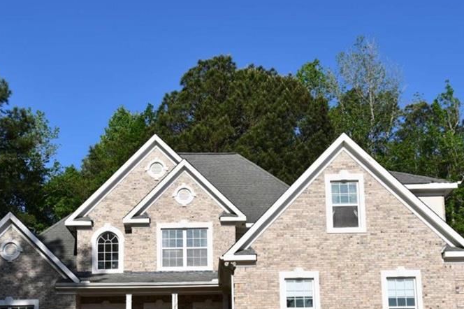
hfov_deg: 27.3
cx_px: 196
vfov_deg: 18.3
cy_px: 220
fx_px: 953
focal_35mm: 74
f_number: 10
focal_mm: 32
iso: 100
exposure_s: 1/400
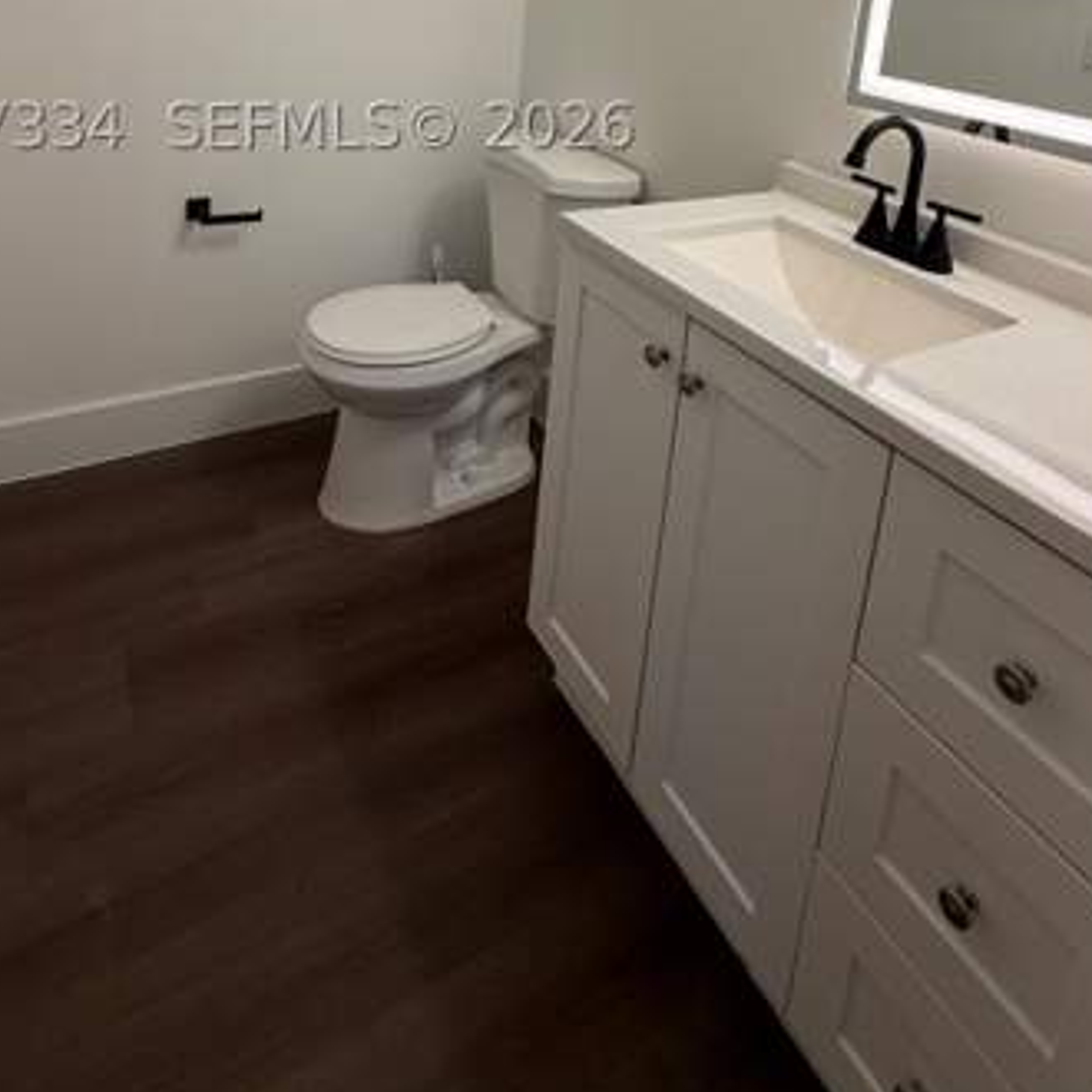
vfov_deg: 56.8
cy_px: 126
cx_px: 556
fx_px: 857
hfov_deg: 65.0
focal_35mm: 24
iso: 100
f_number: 2.2
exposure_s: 1/120
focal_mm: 2.22
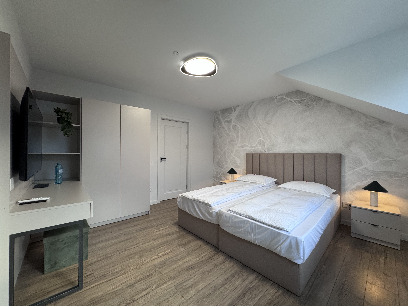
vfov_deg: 85.7
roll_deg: -0.1
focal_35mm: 14
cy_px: 153
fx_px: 165
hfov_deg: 102.1
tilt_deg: -0.3
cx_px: 204
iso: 250
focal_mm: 2.22
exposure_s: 1/100
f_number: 2.2
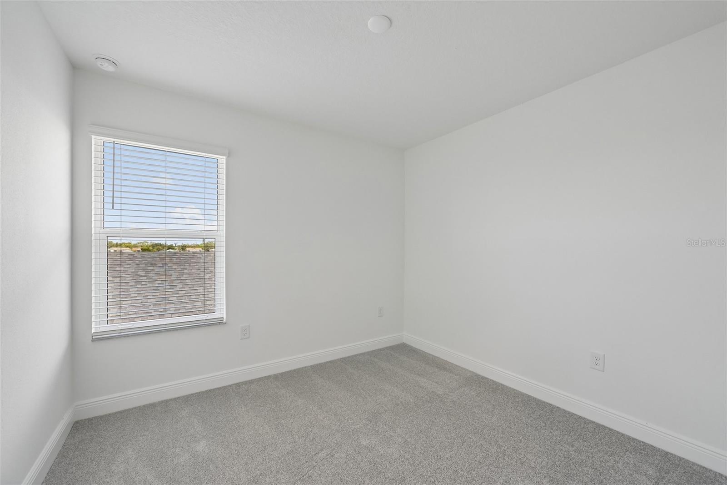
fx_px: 283
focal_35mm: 14
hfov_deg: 104.3
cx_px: 364
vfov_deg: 81.2
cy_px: 242
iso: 400
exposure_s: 1/50
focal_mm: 14
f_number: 8
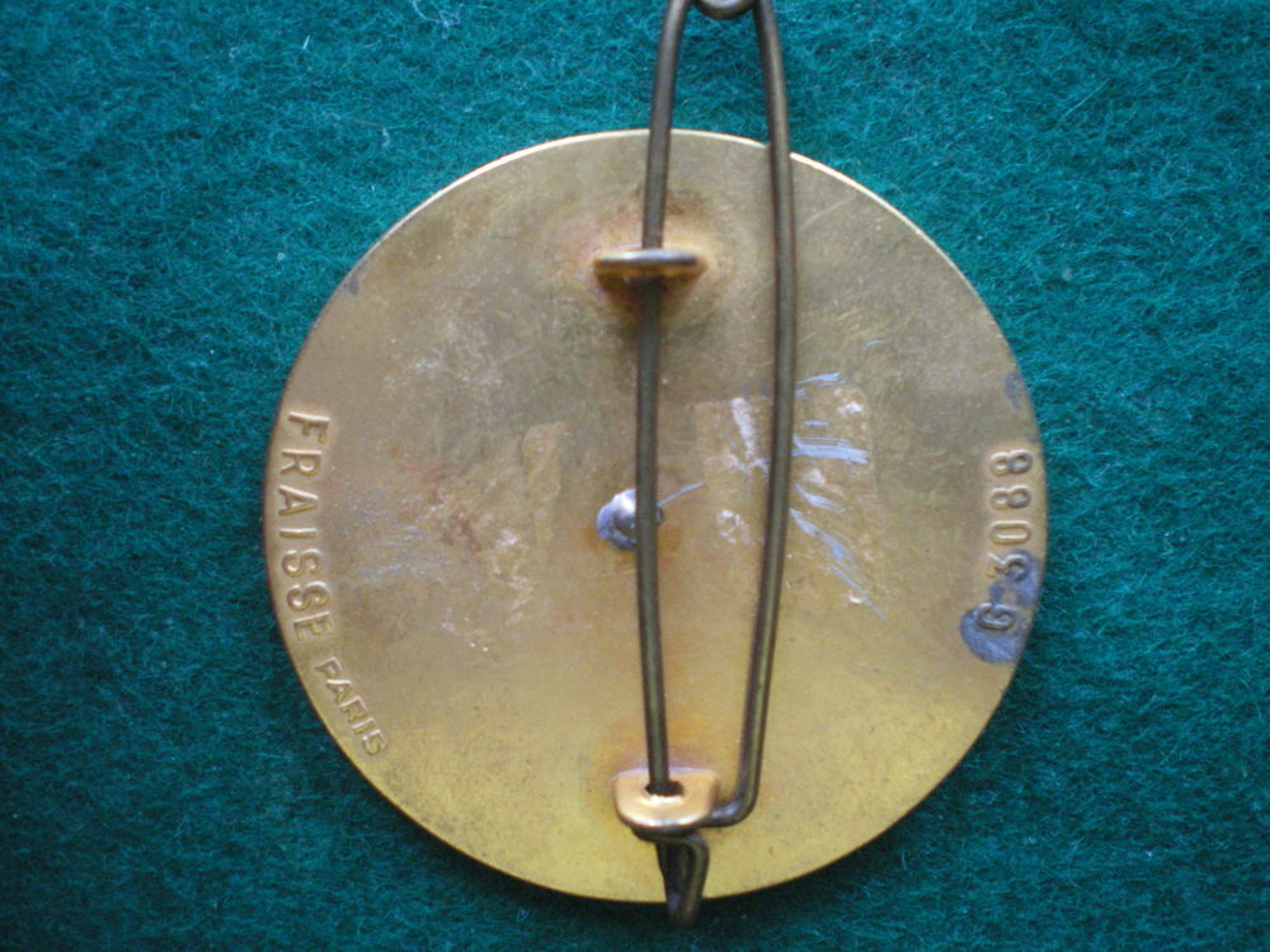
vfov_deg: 37.7
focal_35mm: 38
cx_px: 635
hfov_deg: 49.0
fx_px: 1394
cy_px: 476
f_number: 3.1
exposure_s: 1/5
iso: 400
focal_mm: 6.3
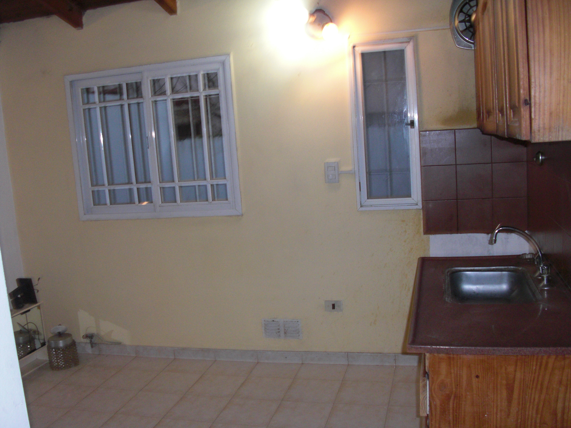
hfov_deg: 51.4
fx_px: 594
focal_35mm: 36
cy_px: 214
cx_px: 286
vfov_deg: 39.7
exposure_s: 1/60
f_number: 2.8
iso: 200
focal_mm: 6.3
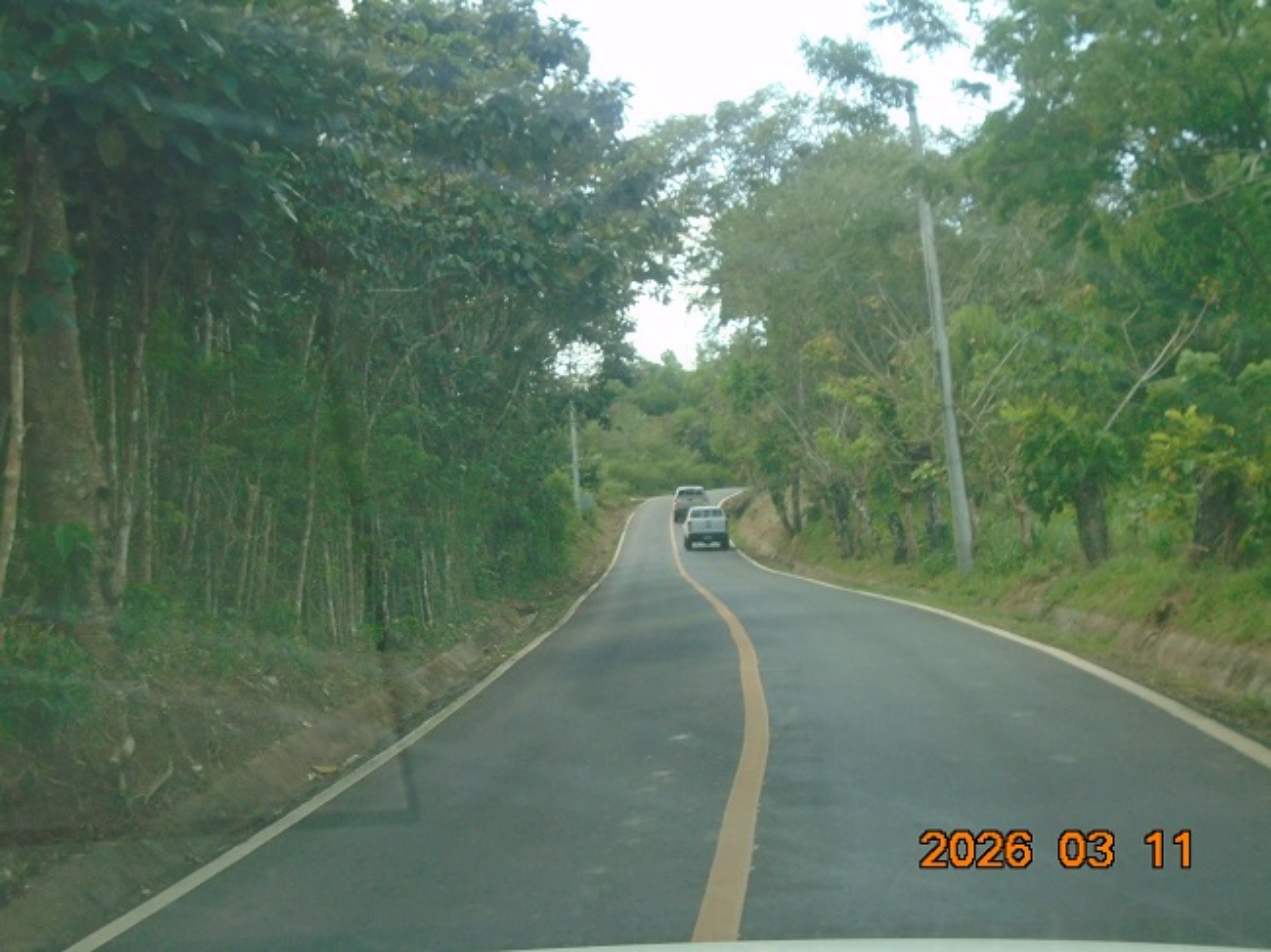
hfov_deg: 33.2
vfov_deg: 25.2
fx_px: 2129
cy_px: 476
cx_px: 636
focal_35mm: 58
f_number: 4.9
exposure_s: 1/250
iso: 320
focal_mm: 10.2
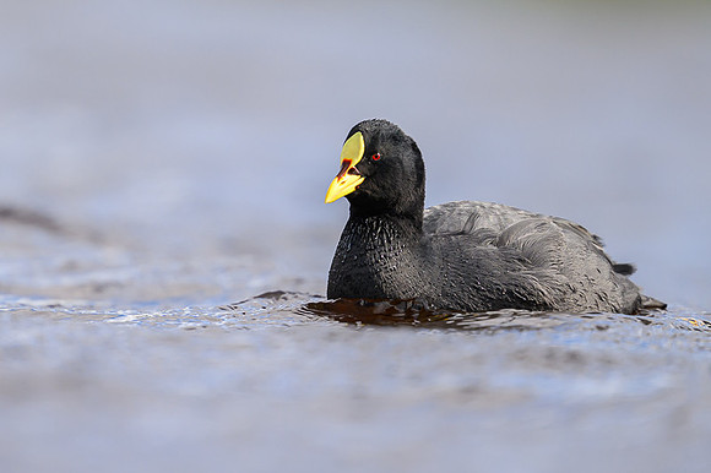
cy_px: 158
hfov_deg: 2.3
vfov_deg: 1.5
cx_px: 284
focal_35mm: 907
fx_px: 17894
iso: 800
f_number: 4
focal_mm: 560
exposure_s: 1/4000
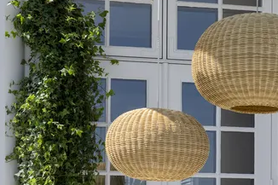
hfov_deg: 21.6
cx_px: 184
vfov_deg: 14.0
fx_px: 725
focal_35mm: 94
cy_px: 234
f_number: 5
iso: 100
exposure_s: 1/1600
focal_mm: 34
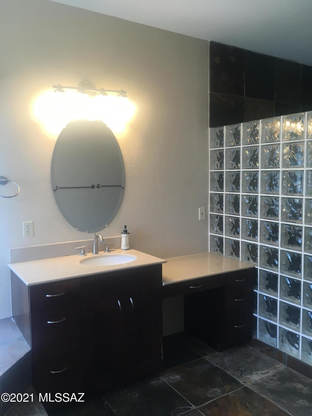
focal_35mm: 29
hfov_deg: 48.2
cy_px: 208
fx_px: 349
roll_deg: +0.0
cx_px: 156
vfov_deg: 61.7
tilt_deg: -6.0
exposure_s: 1/30
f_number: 2.2
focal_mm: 4.15
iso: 25
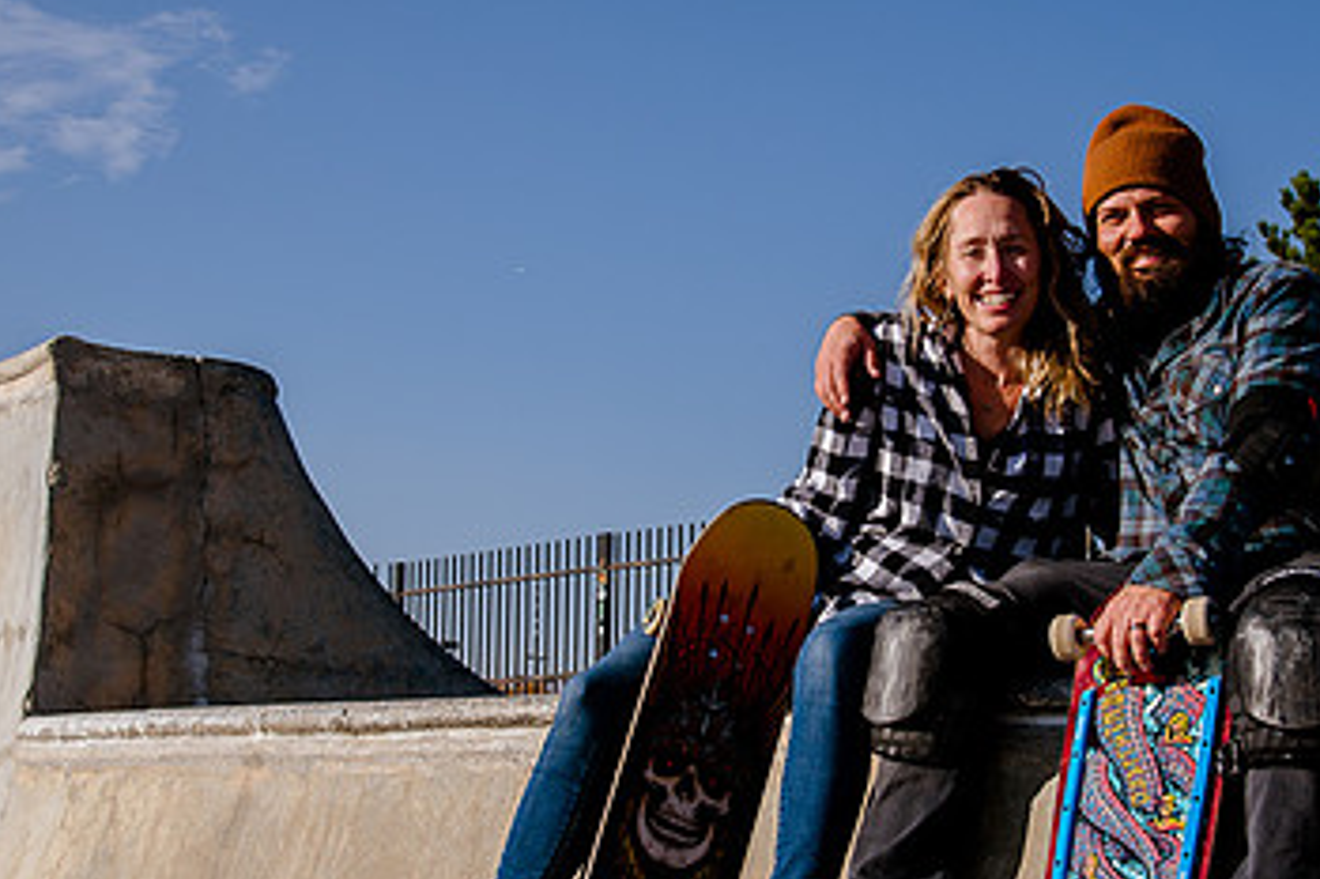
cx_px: 743
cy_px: 447
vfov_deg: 19.4
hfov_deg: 28.8
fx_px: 2565
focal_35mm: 70
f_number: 8
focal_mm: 38
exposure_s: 1/640
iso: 200
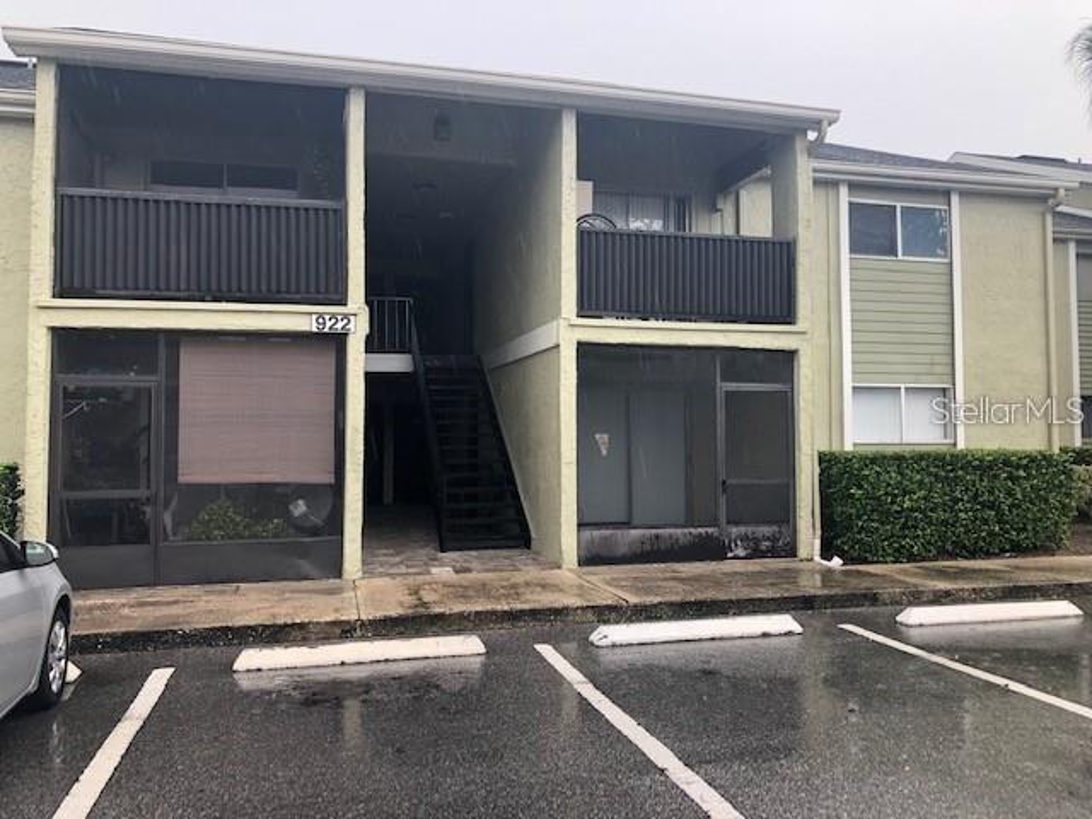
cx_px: 546
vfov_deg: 49.7
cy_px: 410
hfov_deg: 63.4
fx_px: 883
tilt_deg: +3.0
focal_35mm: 28
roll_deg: +0.7
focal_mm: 3.99
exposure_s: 1/208
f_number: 1.8
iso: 20
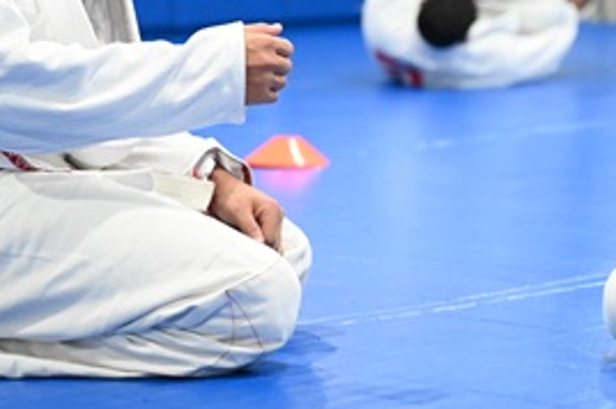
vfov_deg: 8.7
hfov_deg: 13.1
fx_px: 2683
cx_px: 446
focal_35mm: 157
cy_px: 11
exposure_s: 1/640
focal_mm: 70
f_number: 2.8
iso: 16000
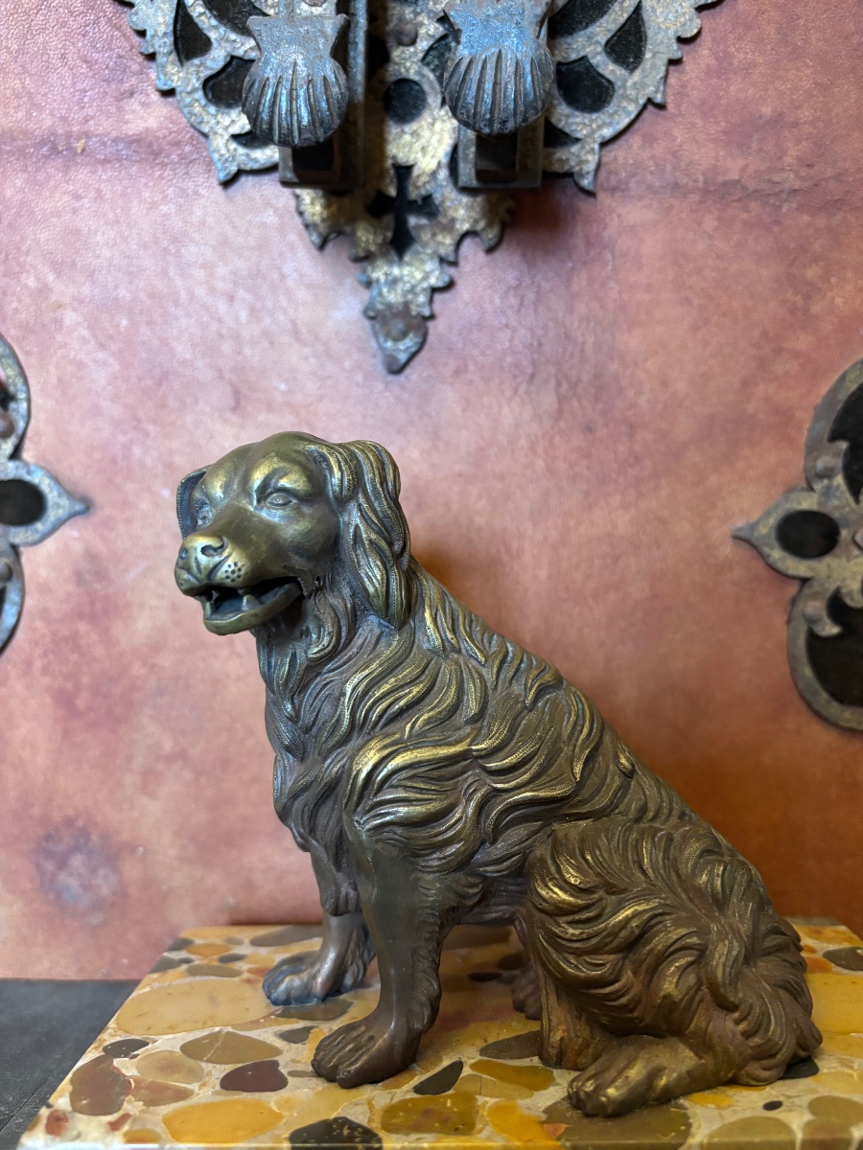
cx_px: 432
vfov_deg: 67.3
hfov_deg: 53.1
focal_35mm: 26
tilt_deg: -8.2
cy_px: 575
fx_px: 864
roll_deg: -1.4
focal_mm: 5.96
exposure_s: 1/50
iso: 500
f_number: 1.6
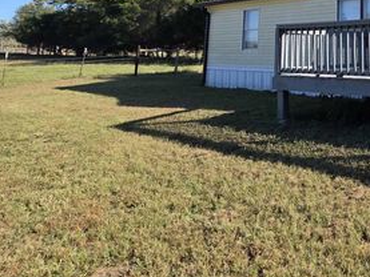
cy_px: 13
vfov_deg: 41.9
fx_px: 321
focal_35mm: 30
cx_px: 375
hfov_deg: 48.5
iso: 40
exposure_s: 1/1163
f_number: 1.9
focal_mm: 2.2
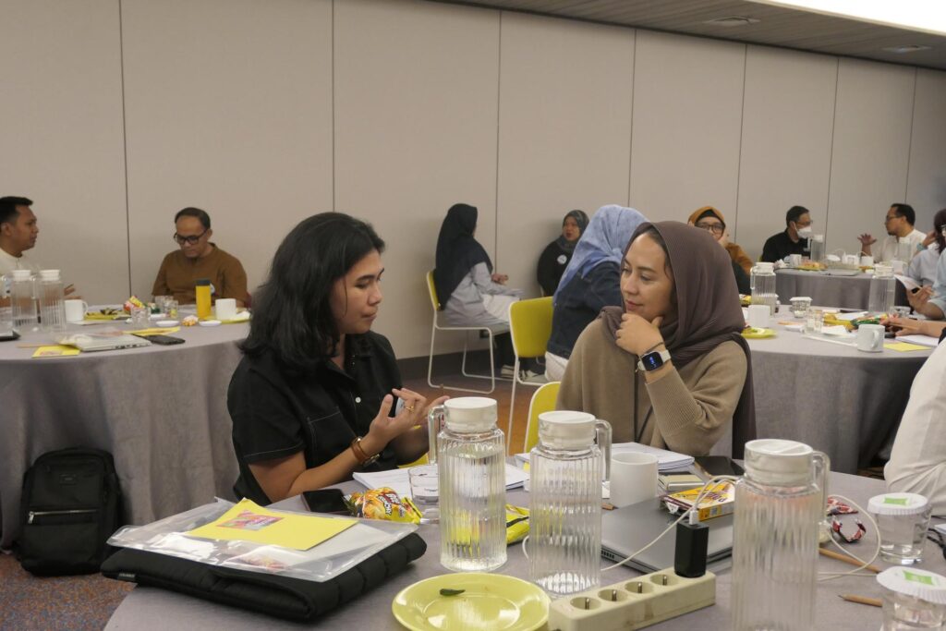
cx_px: 473
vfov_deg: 37.9
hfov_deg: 54.4
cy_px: 316
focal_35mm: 35
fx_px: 920
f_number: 2.8
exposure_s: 1/80
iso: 1000
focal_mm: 12.8
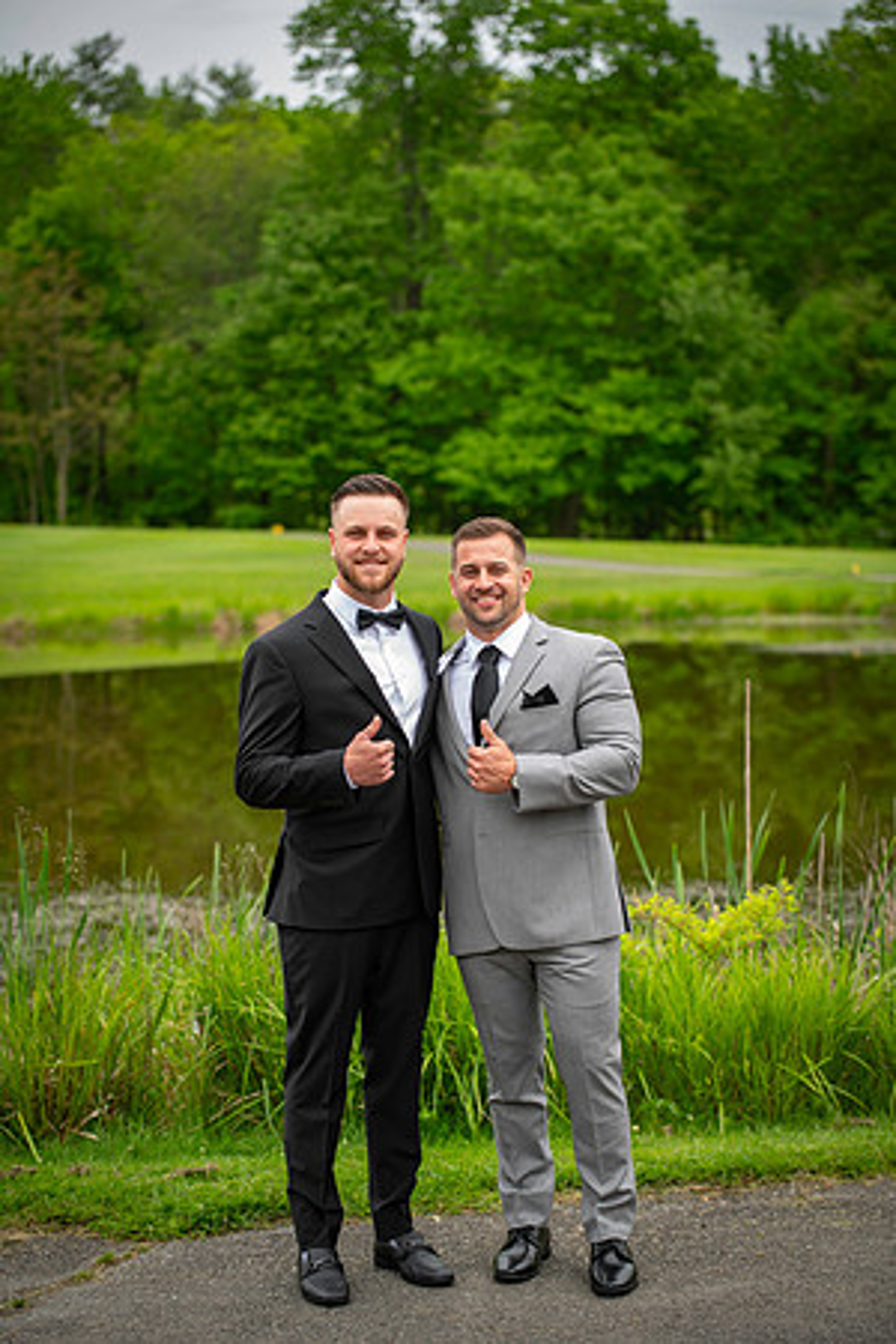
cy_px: 672
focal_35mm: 75
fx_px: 2800
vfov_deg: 27.0
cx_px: 448
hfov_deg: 18.2
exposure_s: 1/250
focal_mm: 75
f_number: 2.8
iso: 64
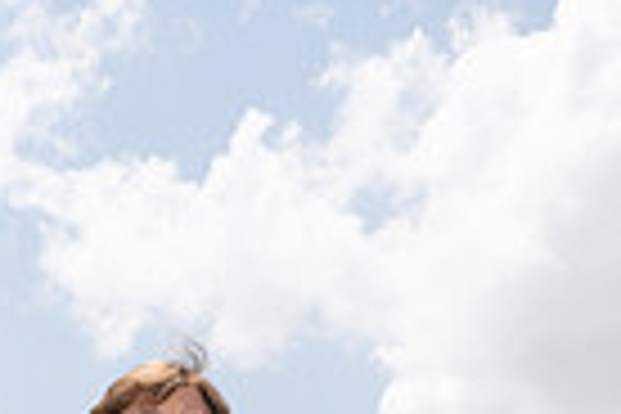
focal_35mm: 114
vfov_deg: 10.4
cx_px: 144
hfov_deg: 17.8
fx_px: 1966
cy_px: 994
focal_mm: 35
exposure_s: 1/250
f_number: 13
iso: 100
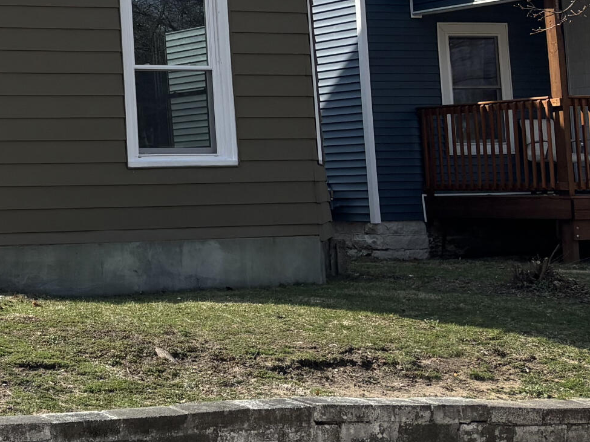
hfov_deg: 20.6
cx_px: -315
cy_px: 63
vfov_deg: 18.2
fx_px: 1363
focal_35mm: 80
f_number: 1.6
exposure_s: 1/4255
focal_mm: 5.96
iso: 50
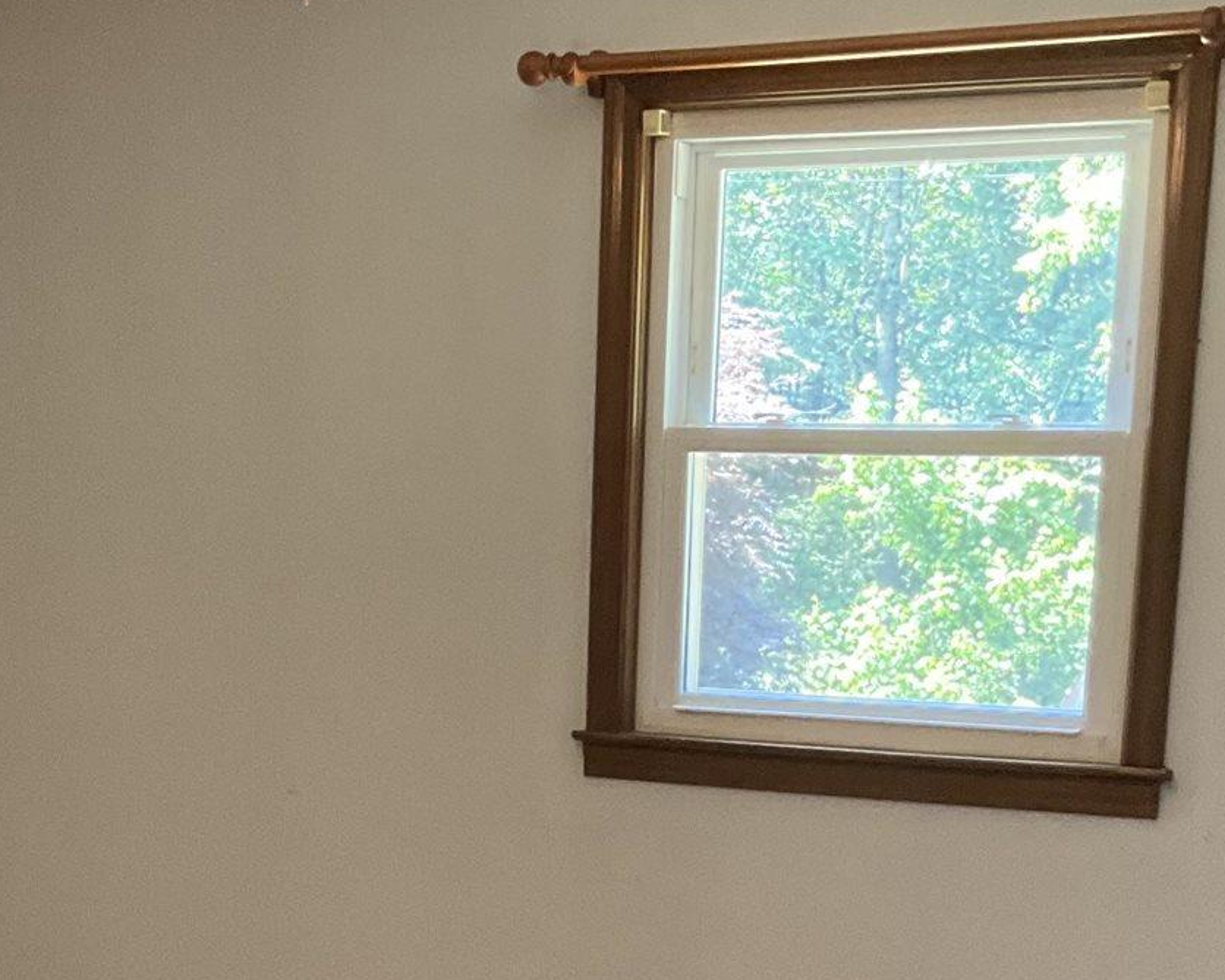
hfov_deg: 24.4
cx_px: 450
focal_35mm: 78
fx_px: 2828
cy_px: 1138
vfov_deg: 18.7
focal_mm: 3
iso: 200
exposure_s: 1/60
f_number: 1.8
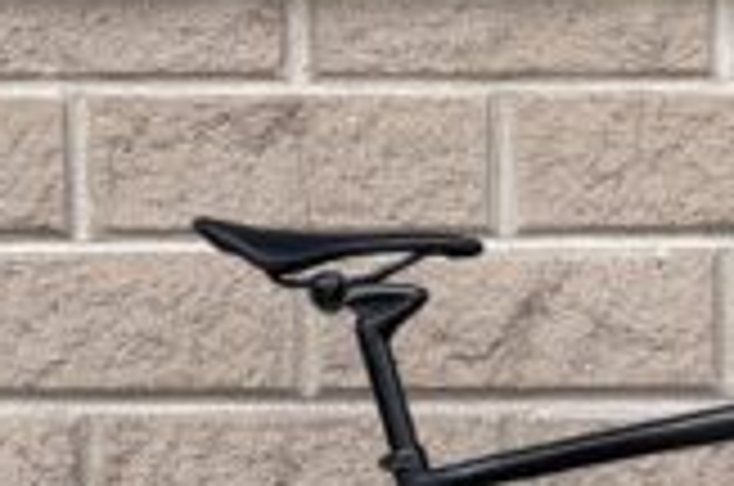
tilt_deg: +0.8
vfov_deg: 3.6
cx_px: 644
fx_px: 7814
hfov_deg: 5.4
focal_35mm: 384
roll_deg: +0.1
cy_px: 302
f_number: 2.8
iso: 50
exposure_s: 1/203
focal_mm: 16.89
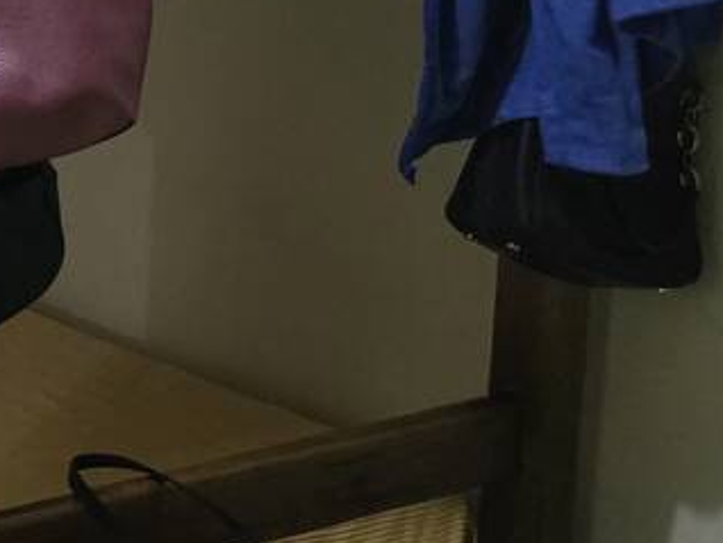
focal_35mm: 104
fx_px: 2174
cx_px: -759
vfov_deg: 14.0
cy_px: -36
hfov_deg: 15.0
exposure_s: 1/120
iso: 1000
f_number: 1.7
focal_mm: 6.3
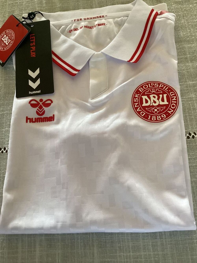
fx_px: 235
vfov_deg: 58.3
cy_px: 132
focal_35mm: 31
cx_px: 98
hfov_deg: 45.4
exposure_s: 1/40
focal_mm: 3.3
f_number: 2.4
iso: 320
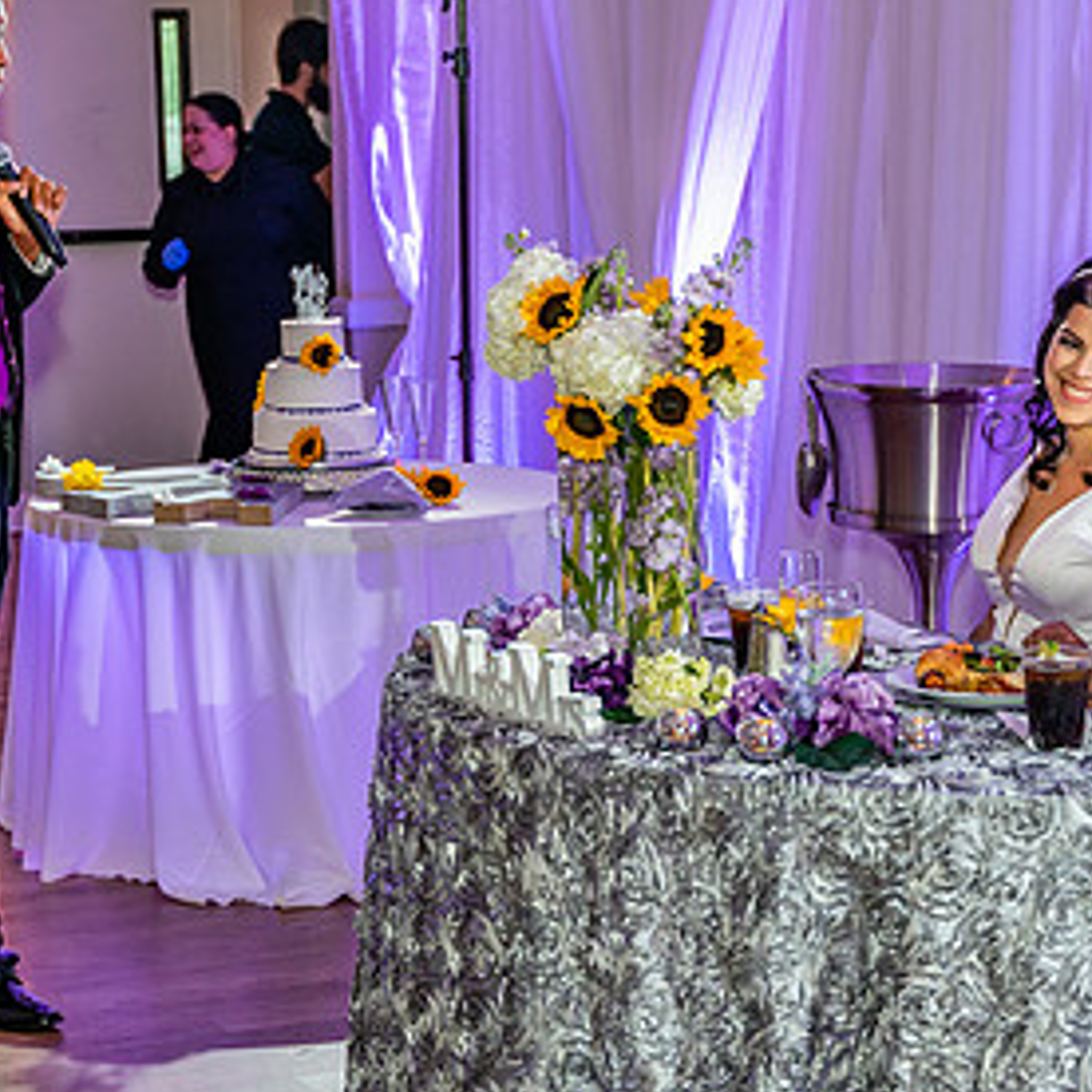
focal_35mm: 97
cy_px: 616
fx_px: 3462
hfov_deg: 17.9
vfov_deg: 17.9
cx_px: 549
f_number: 3.2
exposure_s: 1/125
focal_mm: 44
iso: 800
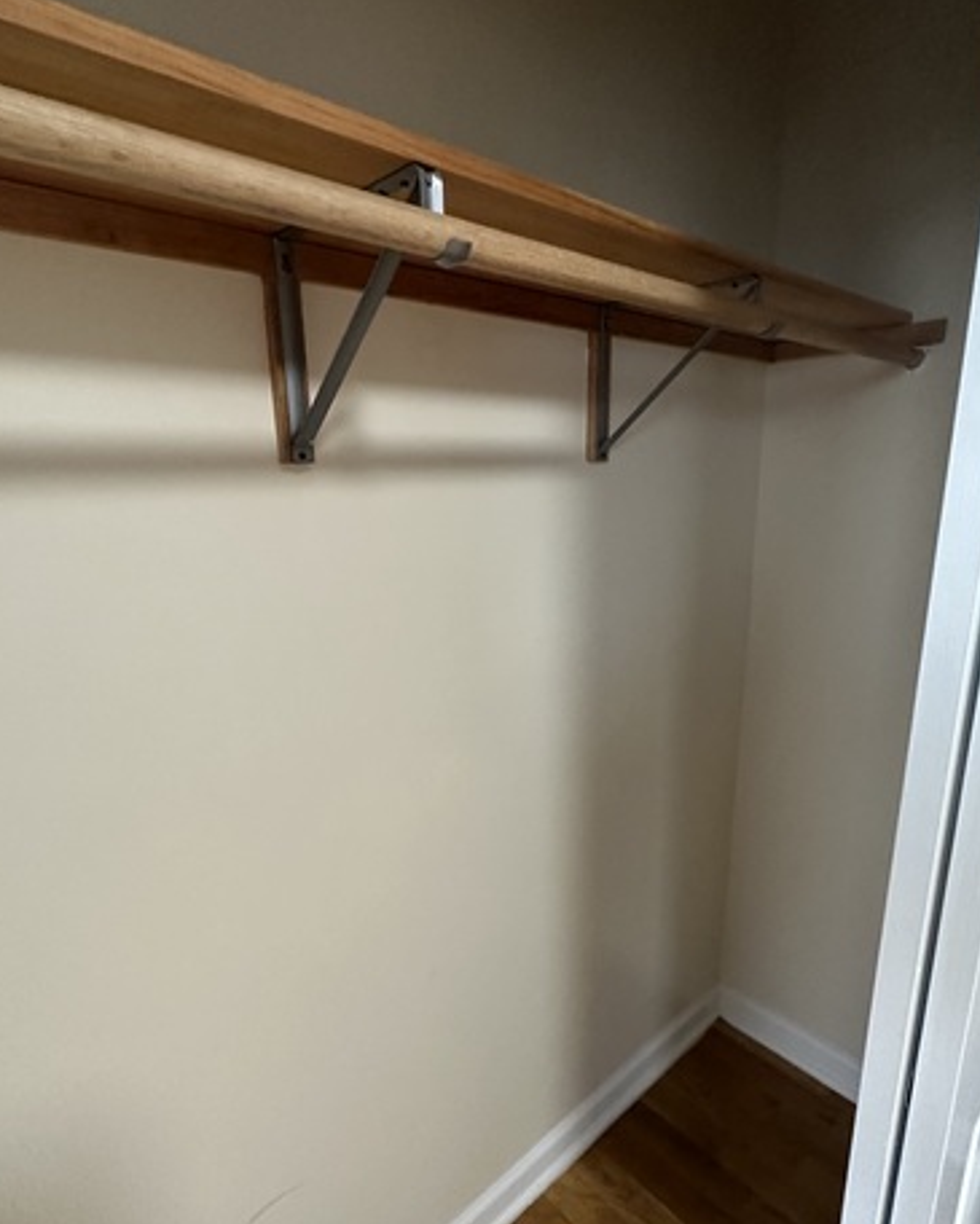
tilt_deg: -14.9
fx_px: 725
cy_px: 664
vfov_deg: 80.2
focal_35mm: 20
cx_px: 524
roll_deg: -0.4
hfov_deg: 68.0
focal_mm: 2.22
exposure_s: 1/60
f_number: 2.2
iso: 500
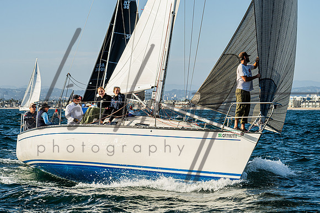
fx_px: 868
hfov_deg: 20.9
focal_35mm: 98
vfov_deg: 14.0
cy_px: 95
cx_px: 191
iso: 100
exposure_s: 1/1000
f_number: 6
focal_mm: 73
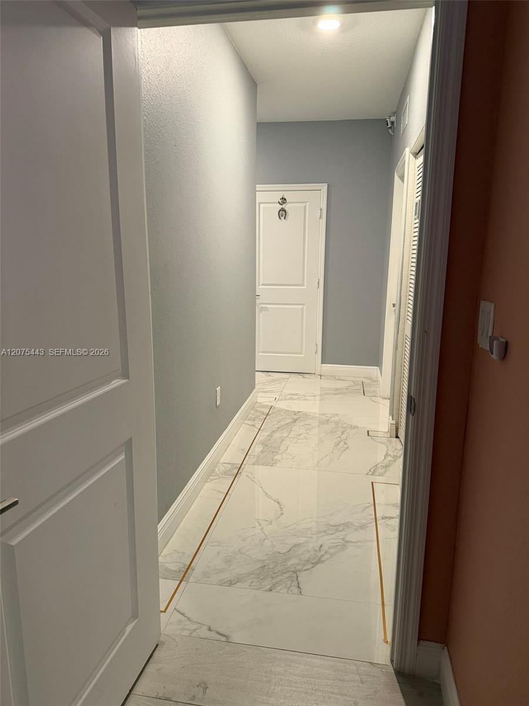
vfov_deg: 71.6
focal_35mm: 24
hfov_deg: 56.8
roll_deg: -0.6
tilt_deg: -10.9
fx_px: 489
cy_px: 353
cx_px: 264
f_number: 1.78
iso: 320
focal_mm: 6.76
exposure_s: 1/60
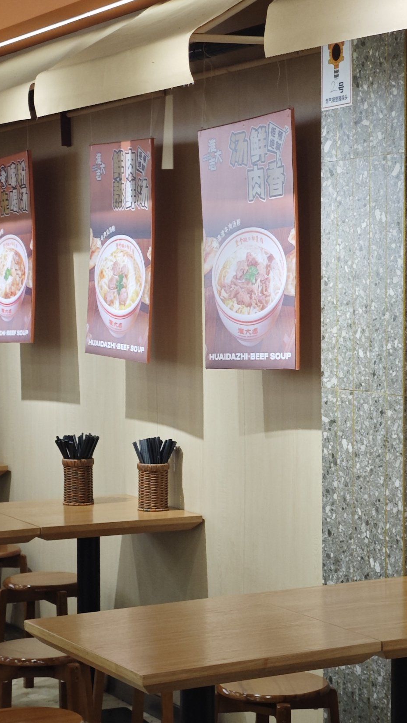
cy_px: 430
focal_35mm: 83
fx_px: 1592
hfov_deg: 14.6
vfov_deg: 25.6
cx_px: 263
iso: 400
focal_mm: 6.55
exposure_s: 1/500
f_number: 1.6
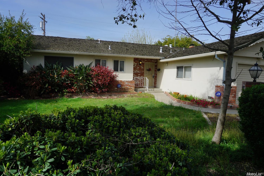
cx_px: 132
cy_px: 88
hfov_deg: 73.7
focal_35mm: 24
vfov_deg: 53.1
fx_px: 176
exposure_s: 1/200
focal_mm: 16
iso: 100
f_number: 11
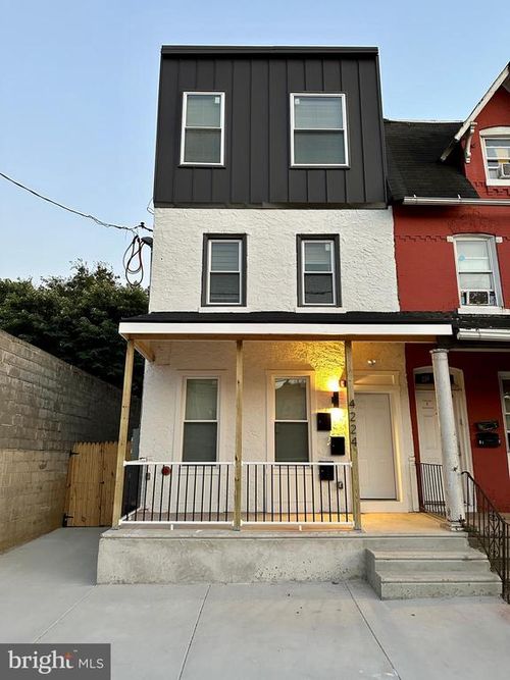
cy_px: 340
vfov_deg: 71.6
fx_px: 472
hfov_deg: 56.8
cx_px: 255
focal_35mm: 24
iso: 500
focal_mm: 6.86
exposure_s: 1/60
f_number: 1.78
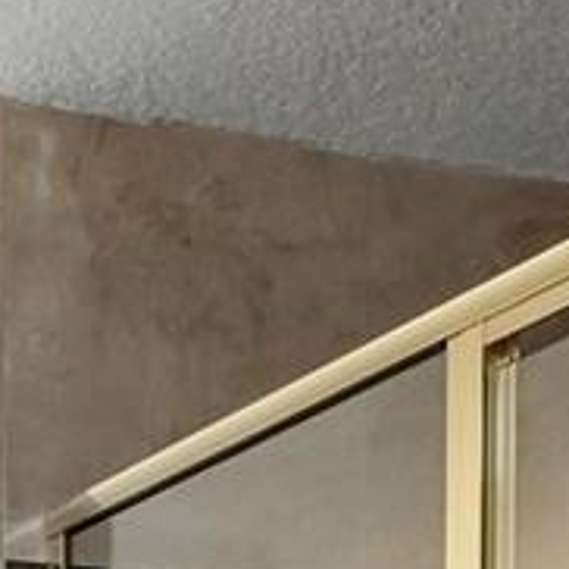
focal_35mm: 134
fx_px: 2492
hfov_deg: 11.2
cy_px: 1418
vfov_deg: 10.8
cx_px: -735
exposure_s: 1/5
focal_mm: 18
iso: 400
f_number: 8
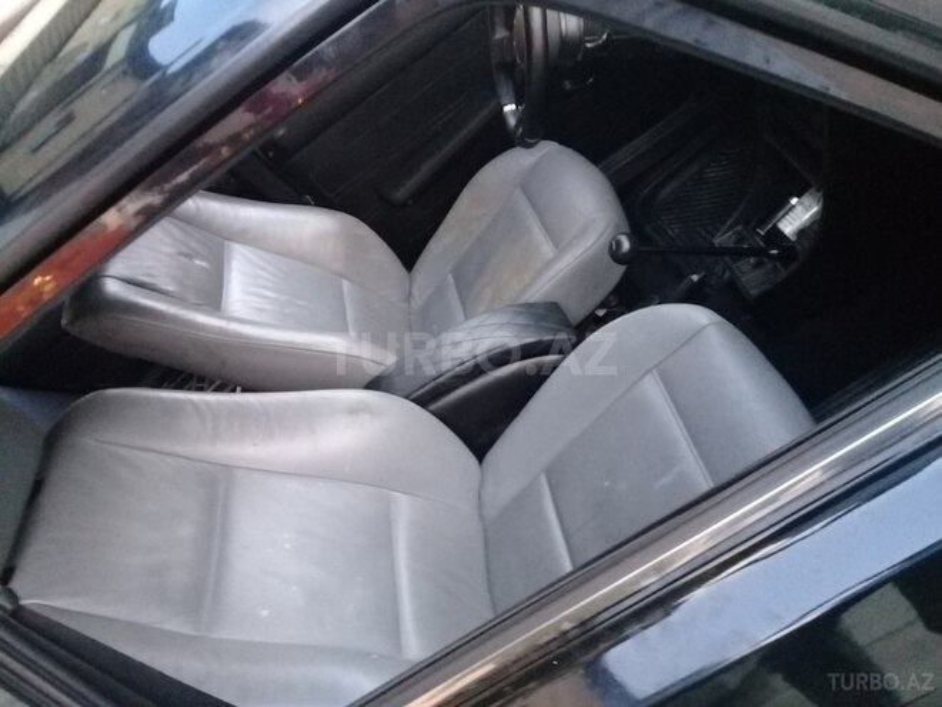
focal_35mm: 31
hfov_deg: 58.4
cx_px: 471
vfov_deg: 45.4
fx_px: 844
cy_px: 354
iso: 320
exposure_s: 1/15
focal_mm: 3.3
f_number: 2.2
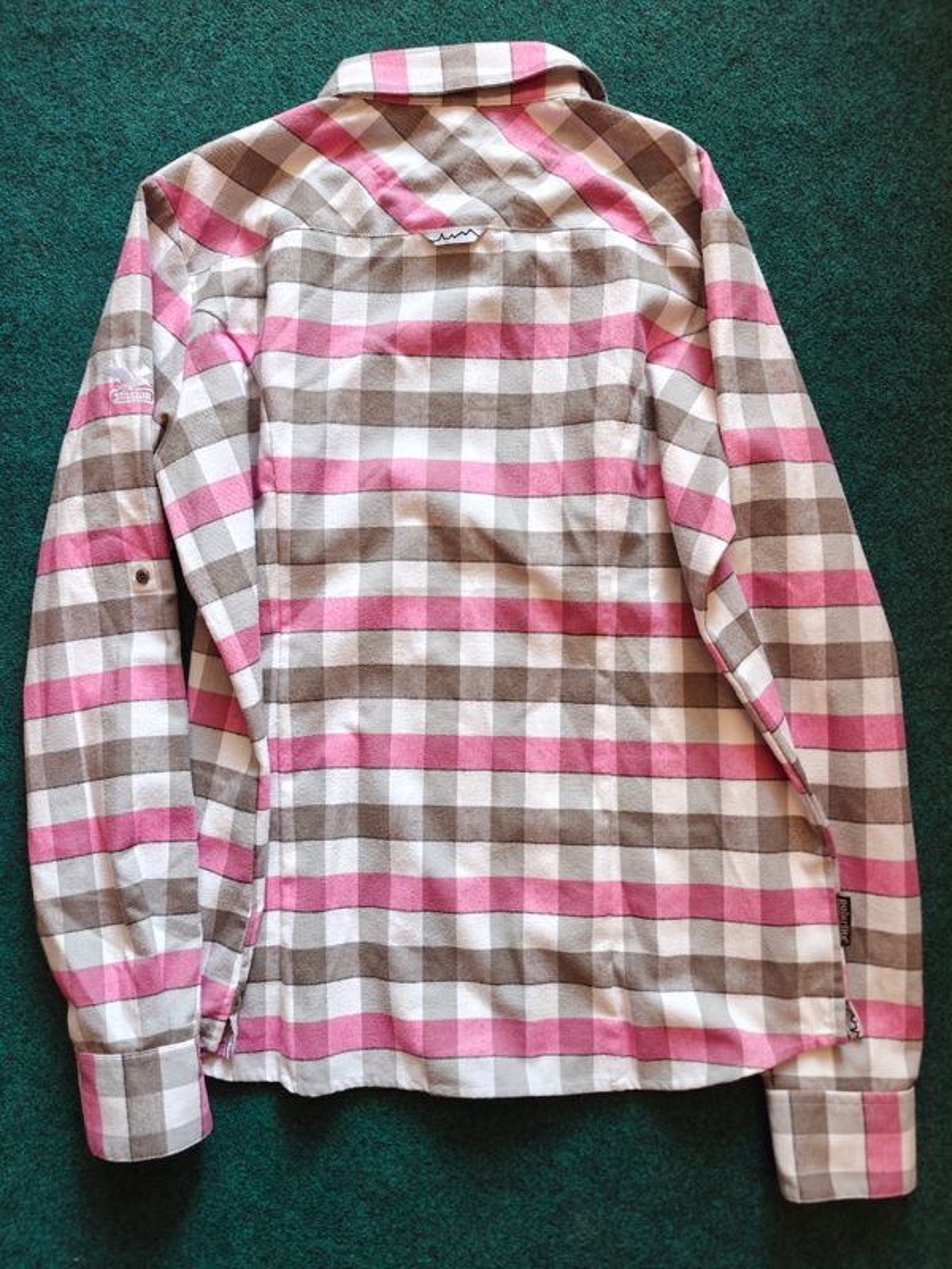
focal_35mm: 23
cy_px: 634
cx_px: 476
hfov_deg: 58.9
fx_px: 843
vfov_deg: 73.9
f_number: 1.6
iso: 125
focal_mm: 6.06
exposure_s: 1/100
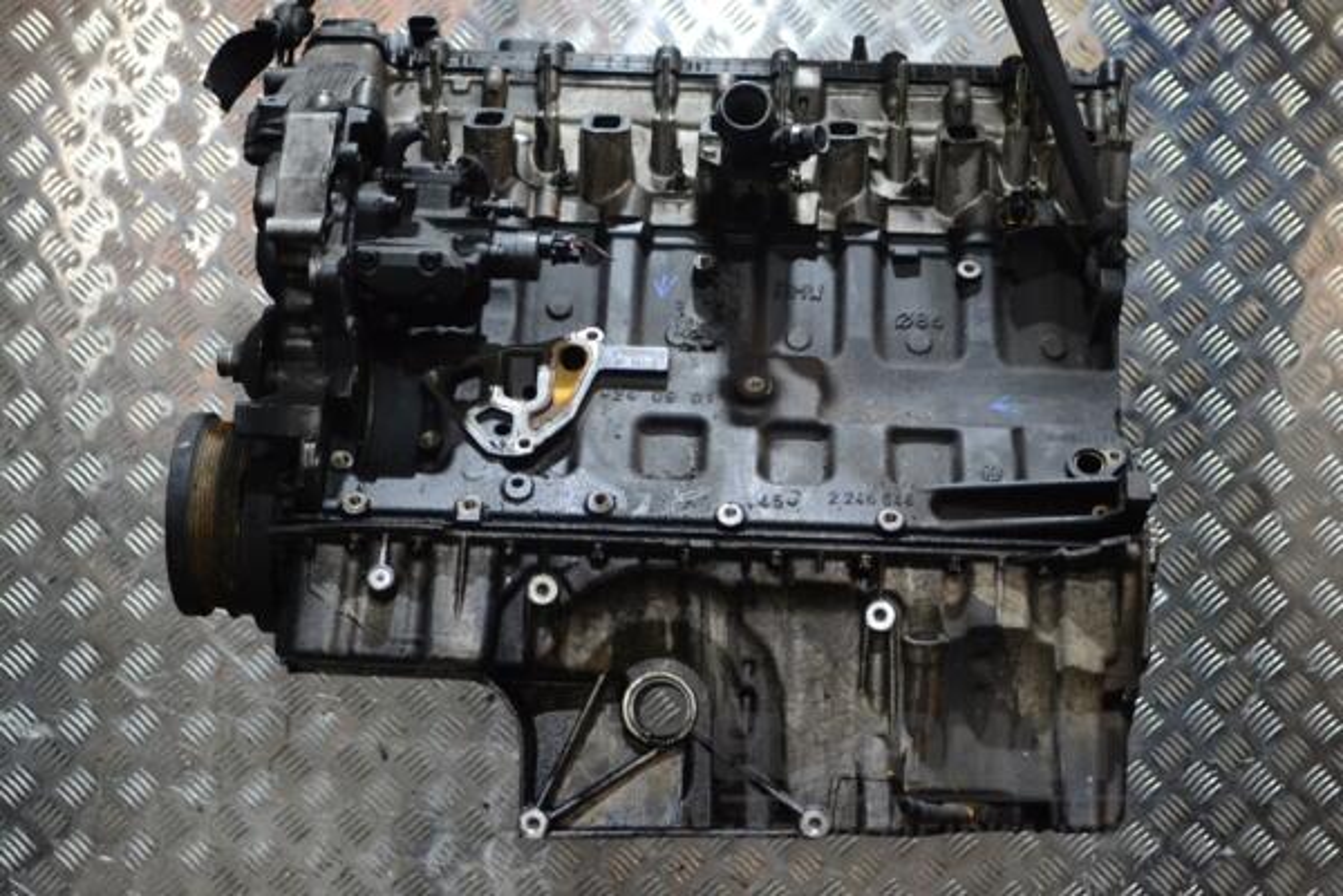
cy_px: 448
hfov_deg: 33.4
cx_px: 672
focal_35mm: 60
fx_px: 2238
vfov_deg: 22.6
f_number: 5.3
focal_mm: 40
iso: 2000
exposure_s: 1/30
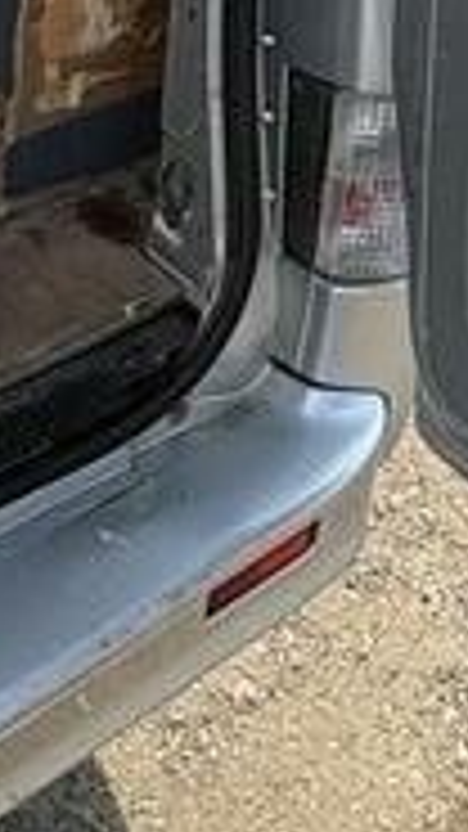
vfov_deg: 21.2
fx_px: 1633
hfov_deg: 14.7
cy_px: -589
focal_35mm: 74
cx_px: 774
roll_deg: -9.2
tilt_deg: -2.9
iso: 40
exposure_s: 1/409
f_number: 2.2
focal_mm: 2.22
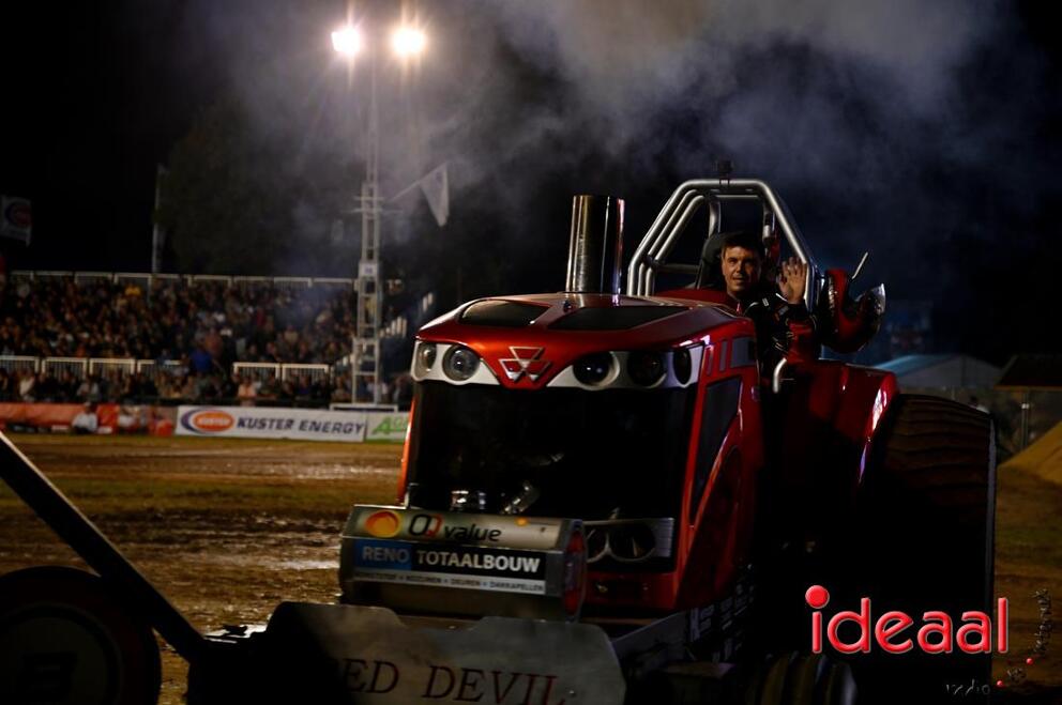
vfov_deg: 21.9
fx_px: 1827
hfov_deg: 32.4
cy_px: 352
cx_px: 531
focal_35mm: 62
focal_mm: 62
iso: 640
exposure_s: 1/160
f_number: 3.2
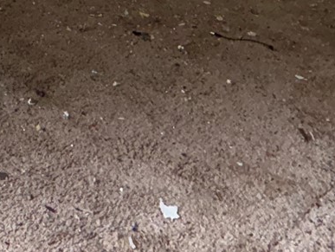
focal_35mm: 74
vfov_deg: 14.3
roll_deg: -0.9
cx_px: -23
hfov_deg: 24.7
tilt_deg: +2.9
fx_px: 717
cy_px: -333
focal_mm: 2.22
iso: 100
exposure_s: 1/69
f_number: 2.2
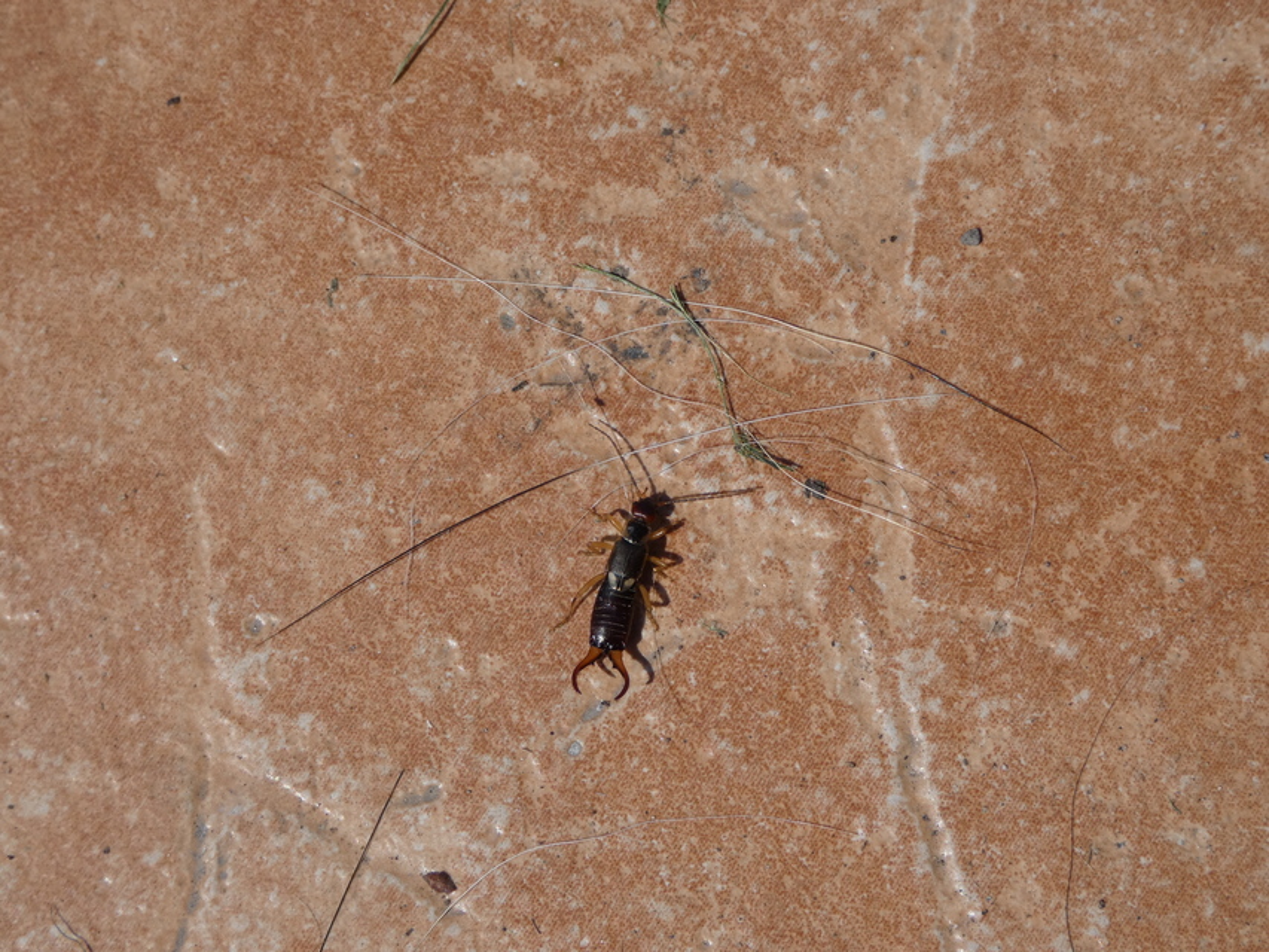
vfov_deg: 17.4
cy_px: 476
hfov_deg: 23.0
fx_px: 3116
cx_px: 634
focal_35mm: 85
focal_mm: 15.2
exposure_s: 1/1000
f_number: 4.6
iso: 80
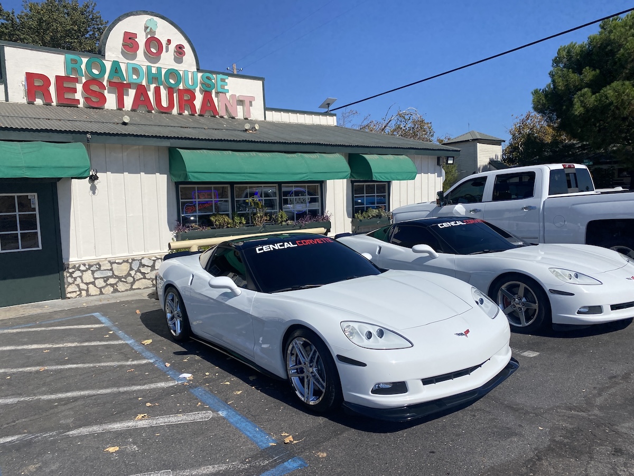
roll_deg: +1.8
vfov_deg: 53.1
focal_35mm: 26
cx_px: 317
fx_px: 476
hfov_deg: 67.3
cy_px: 238
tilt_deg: -6.0
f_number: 1.8
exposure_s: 1/5495
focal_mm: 4.25
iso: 32
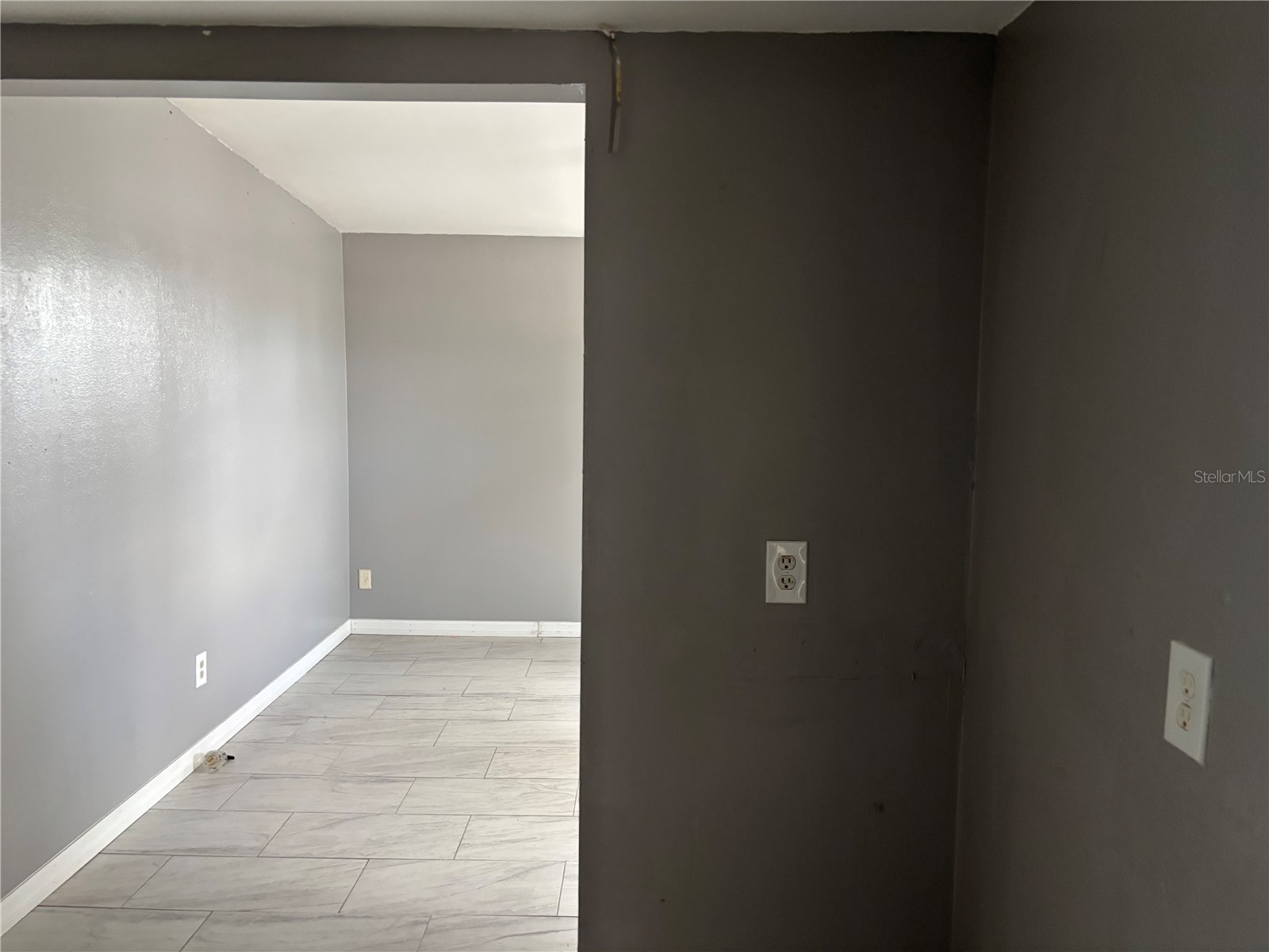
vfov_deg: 53.1
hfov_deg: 67.3
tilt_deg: -7.2
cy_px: 476
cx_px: 634
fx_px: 953
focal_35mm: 26
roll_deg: -0.6
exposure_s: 1/60
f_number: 1.6
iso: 320
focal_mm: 5.96
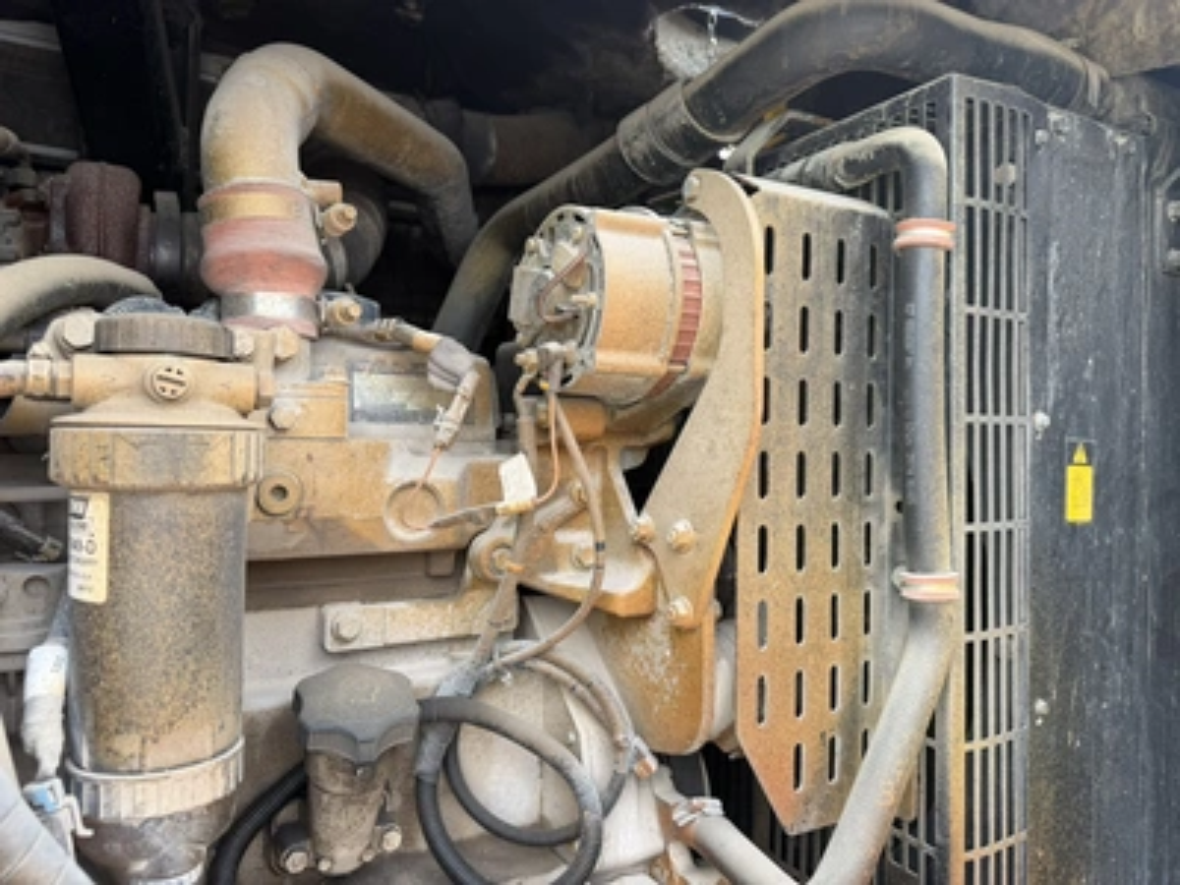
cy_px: 442
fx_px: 818
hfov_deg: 71.6
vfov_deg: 56.8
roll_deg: -2.4
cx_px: 590
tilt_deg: +0.1
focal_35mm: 24
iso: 100
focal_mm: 6.76
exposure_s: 1/336
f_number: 1.78
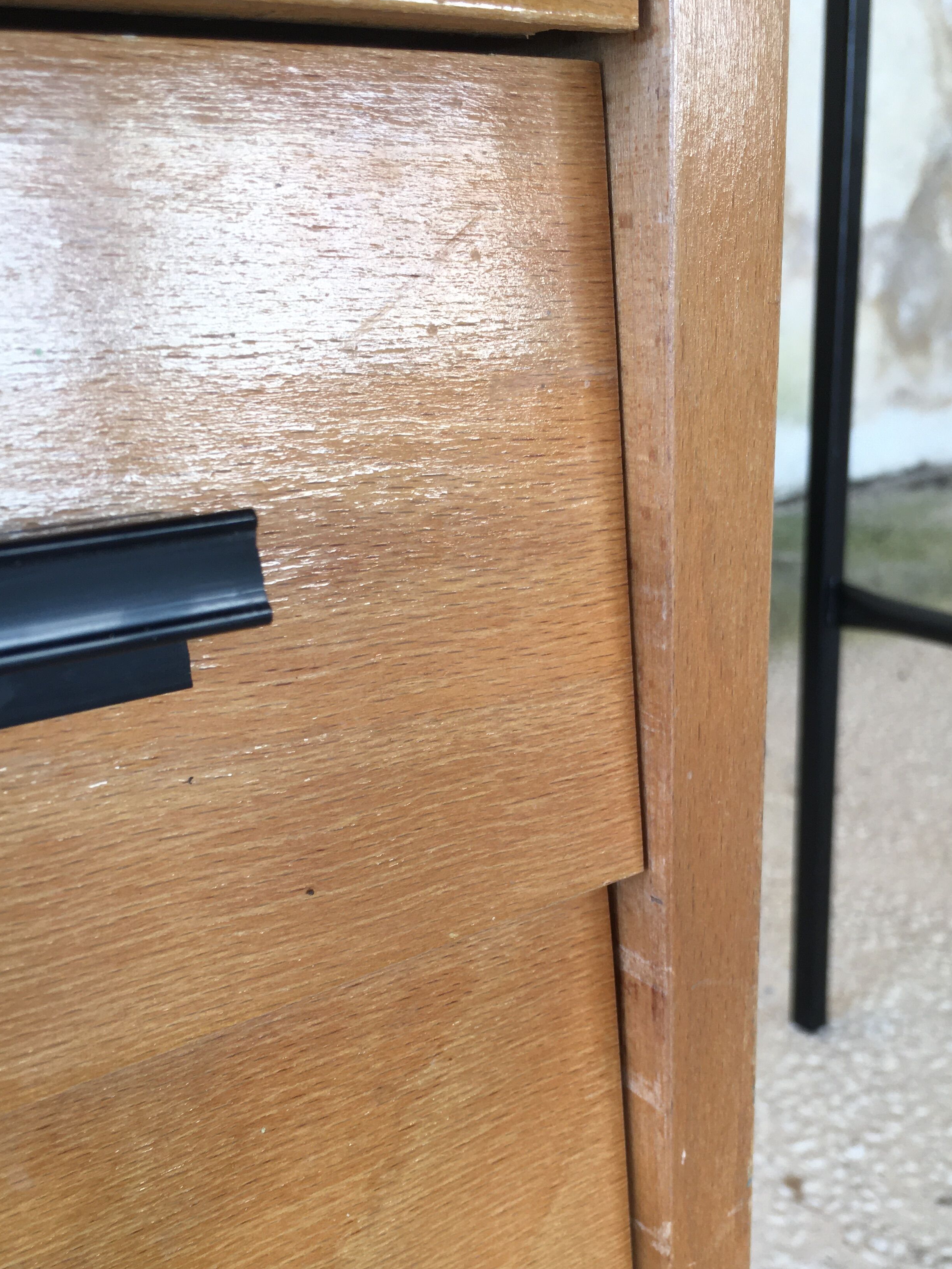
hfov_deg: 39.6
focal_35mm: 36
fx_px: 1320
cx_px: 515
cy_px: 771
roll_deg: +1.2
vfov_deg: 51.0
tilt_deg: -19.9
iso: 32
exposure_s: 1/50
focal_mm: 4.15
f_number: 2.2
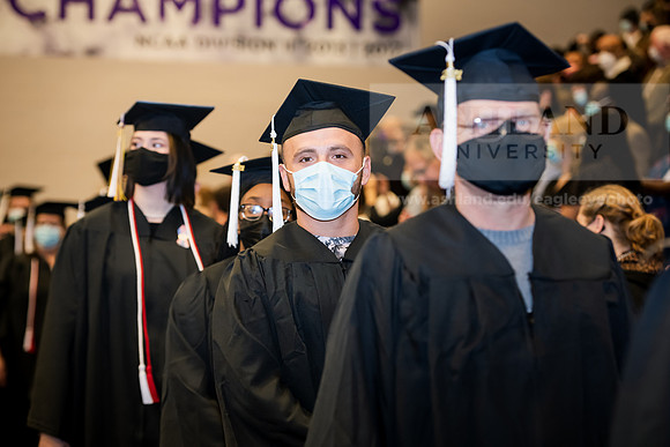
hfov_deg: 20.4
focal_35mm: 100
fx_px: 1861
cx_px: 335
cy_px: 224
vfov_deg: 13.7
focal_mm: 100
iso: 1600
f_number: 3.5
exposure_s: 1/200
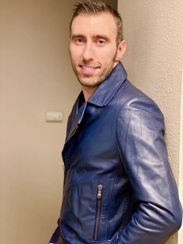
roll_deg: -1.7
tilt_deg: -0.8
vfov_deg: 36.8
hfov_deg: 28.0
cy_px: 122
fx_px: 367
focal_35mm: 52
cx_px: 92
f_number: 2
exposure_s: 1/40
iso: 160
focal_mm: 6
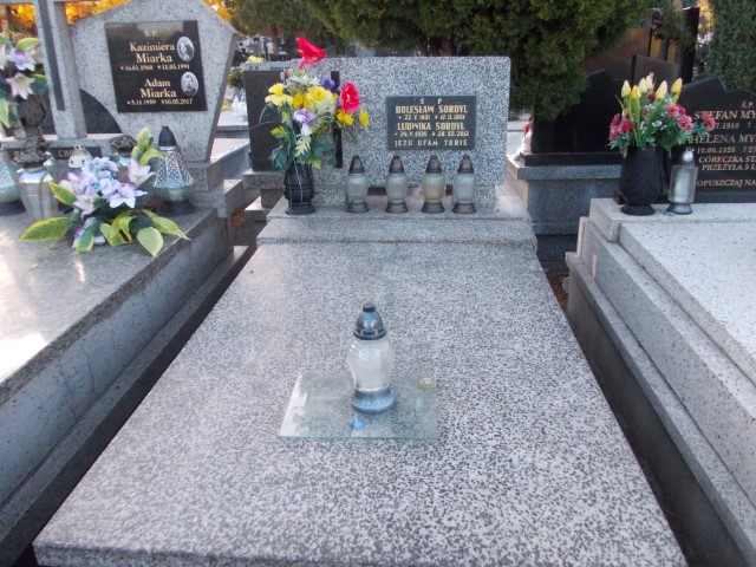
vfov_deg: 49.7
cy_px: 284
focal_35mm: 28
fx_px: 612
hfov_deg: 63.4
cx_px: 378
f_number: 2.7
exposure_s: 1/250
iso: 200
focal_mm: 4
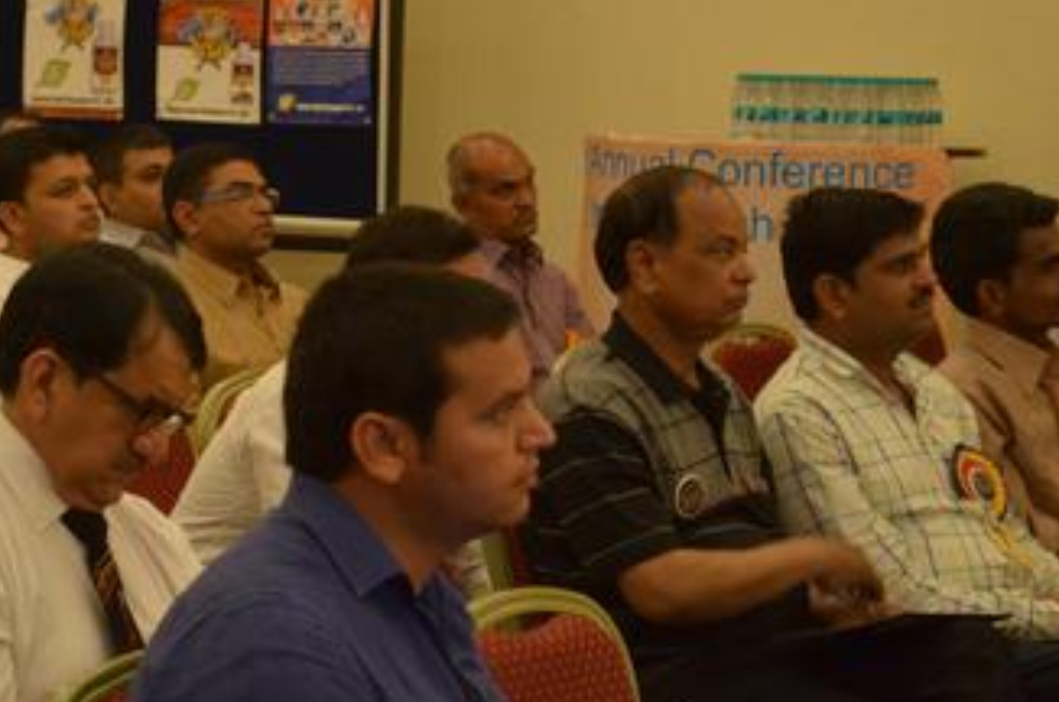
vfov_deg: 9.0
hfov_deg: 13.5
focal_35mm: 152
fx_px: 4460
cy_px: 119
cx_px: 344
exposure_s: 1/40
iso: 1000
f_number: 5.6
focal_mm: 55
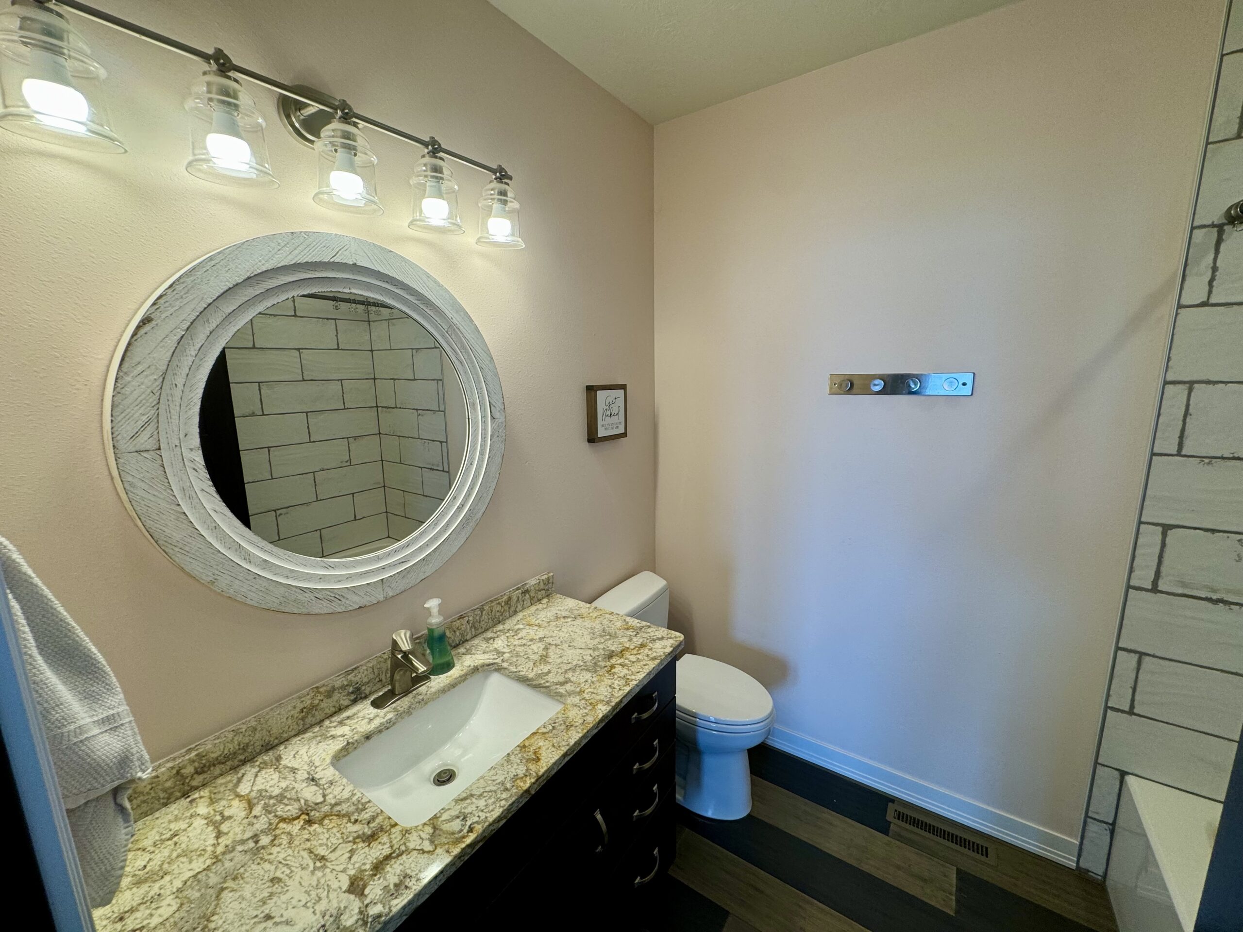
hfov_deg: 102.1
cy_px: 466
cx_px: 622
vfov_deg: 85.7
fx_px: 503
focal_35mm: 14
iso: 80
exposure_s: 1/120
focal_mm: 2.22
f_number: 2.2
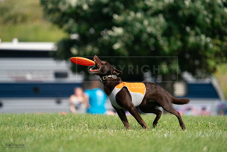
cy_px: 76
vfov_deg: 2.3
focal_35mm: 600
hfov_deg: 3.4
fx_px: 3784
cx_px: 114
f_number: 6.3
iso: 1250
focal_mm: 600
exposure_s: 1/4000
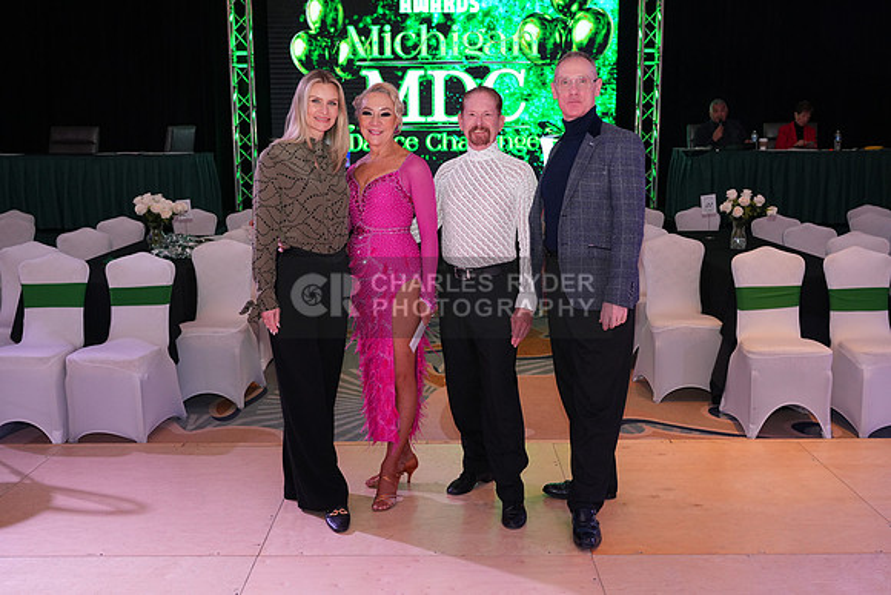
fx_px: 866
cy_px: 298
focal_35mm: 35
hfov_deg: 54.4
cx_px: 446
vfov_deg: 37.9
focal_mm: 35
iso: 2000
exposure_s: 1/250
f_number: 5.6
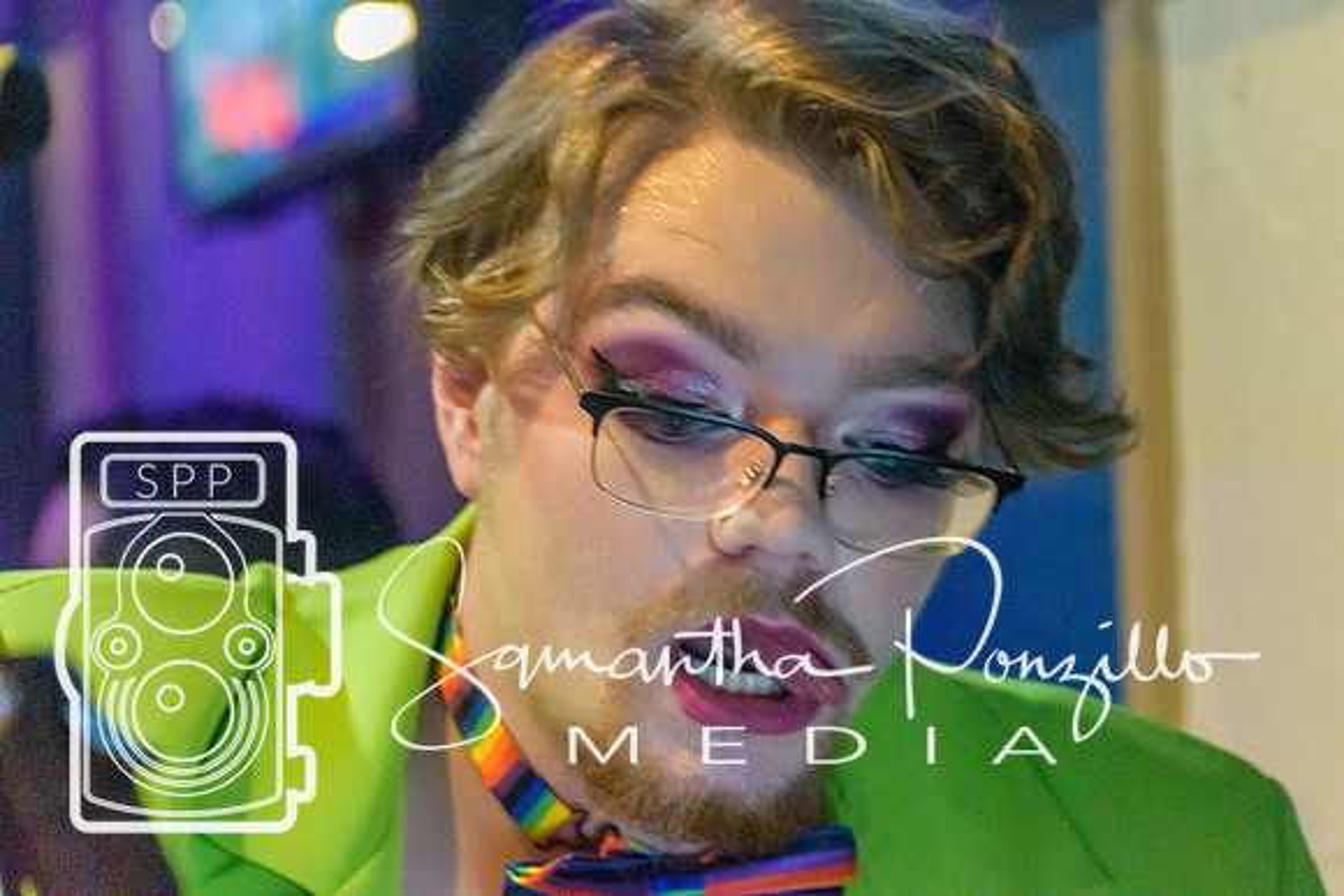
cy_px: 448
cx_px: 672
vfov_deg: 9.6
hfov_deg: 14.4
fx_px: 5321
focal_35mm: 142
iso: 12800
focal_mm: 95
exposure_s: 1/100
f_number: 4.8
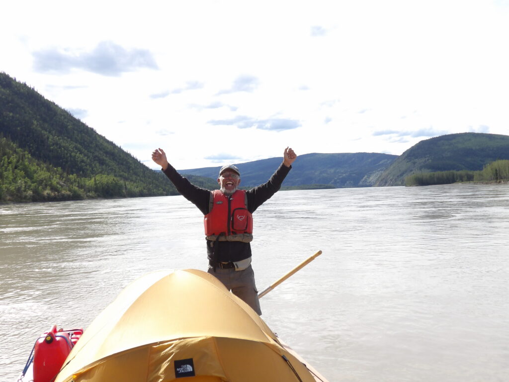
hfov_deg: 55.4
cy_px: 191
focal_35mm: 33
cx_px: 254
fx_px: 485
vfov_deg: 42.9
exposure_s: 1/413
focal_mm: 5.9
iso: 100
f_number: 3.6
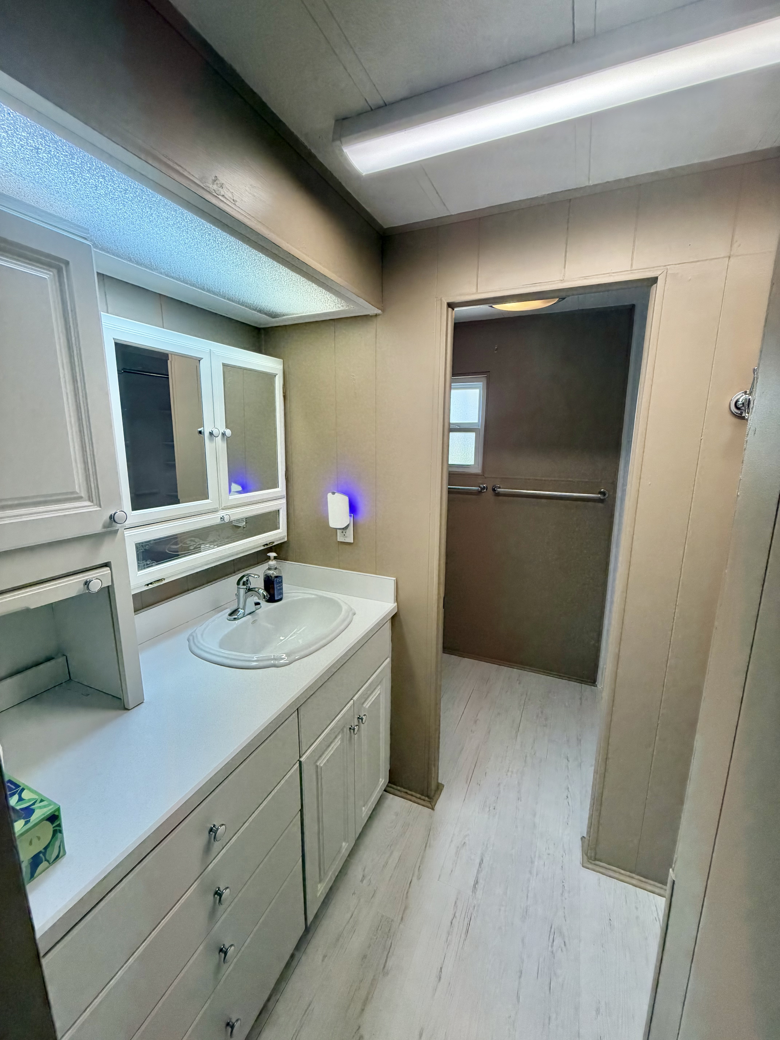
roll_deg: -1.5
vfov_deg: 102.1
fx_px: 421
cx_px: 390
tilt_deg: -10.5
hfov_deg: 85.7
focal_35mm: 14
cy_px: 520
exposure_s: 1/120
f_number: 2.2
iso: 100
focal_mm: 2.22
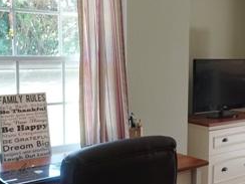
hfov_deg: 29.6
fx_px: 446
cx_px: 213
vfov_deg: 23.2
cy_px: 111
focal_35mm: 63
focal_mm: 4.1
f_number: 3.5
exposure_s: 1/30
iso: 160
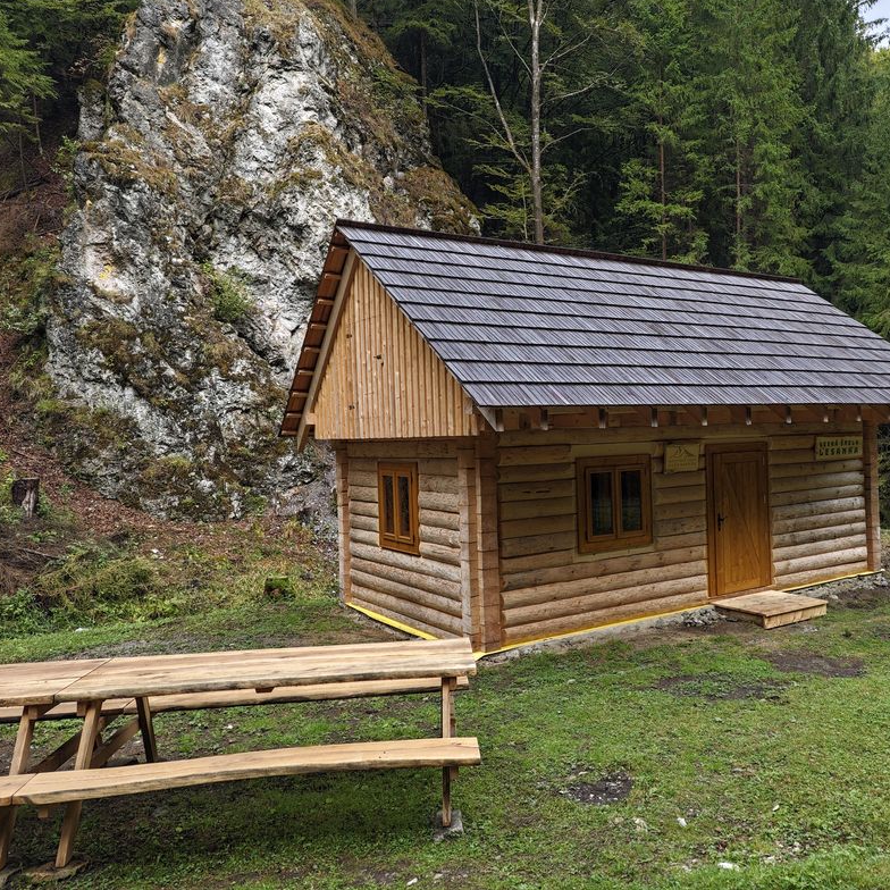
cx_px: 586
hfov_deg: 56.2
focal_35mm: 28
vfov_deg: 57.3
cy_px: 433
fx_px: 814
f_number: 1.6
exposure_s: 1/384
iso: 50
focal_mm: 6.55
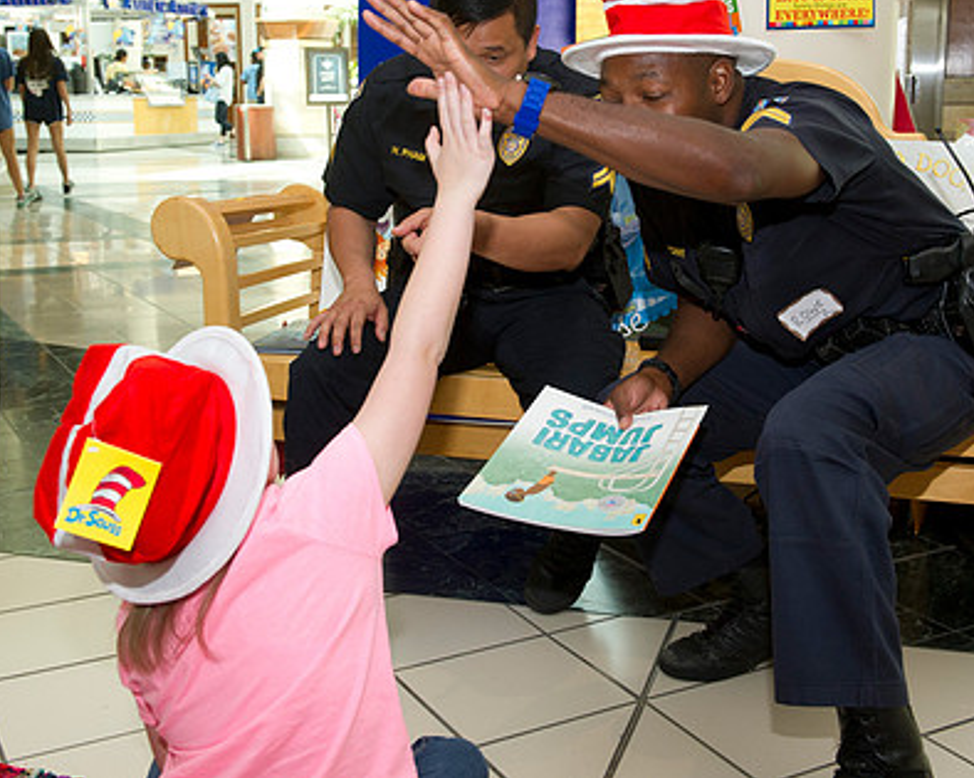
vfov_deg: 32.0
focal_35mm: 47
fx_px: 1355
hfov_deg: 39.5
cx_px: 529
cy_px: 304
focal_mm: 34
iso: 1250
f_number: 6.3
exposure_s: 1/250
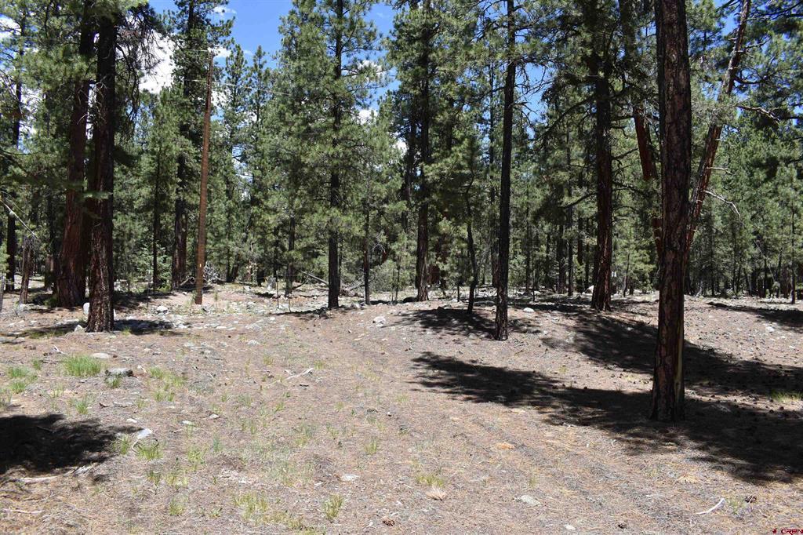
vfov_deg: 47.9
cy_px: 268
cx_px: 402
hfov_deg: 67.4
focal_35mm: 27
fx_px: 602
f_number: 8
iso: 180
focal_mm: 18
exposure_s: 1/250
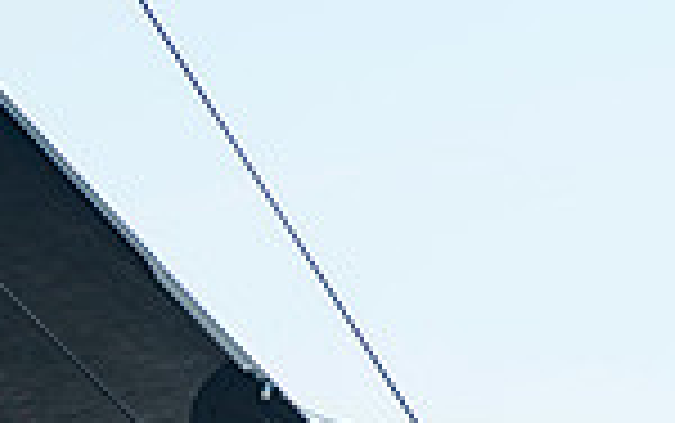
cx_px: 153
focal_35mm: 789
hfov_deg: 2.7
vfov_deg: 1.7
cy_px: 686
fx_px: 14525
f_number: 5.6
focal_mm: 200
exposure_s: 1/1000
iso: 250
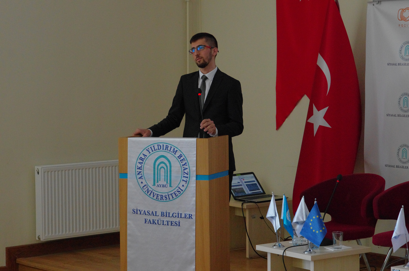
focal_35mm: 112
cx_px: 204
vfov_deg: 12.2
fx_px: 1270
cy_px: 136
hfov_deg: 18.3
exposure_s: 1/100
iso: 3200
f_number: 7.1
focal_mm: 75
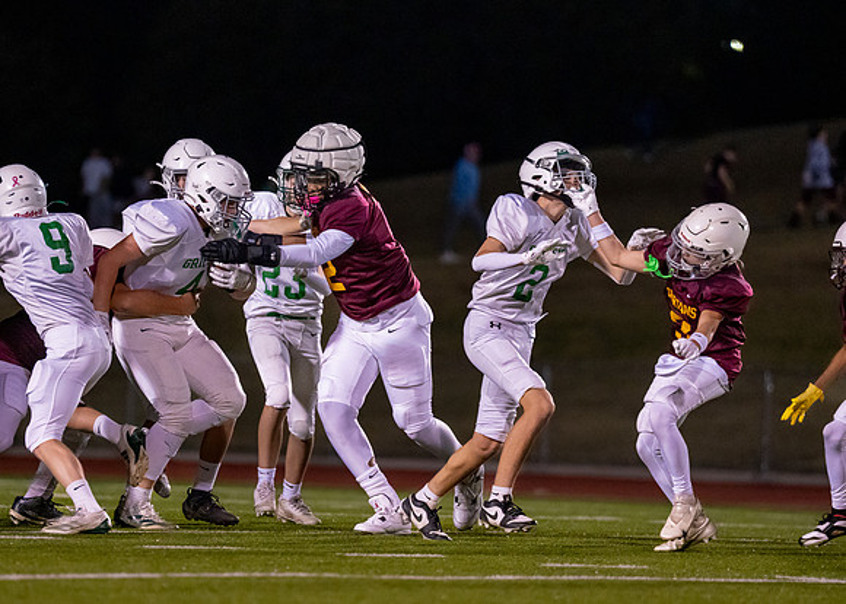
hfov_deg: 6.6
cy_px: 303
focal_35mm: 305
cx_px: 299
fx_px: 7319
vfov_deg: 4.7
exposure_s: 1/1250
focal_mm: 200
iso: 6400
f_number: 2.8
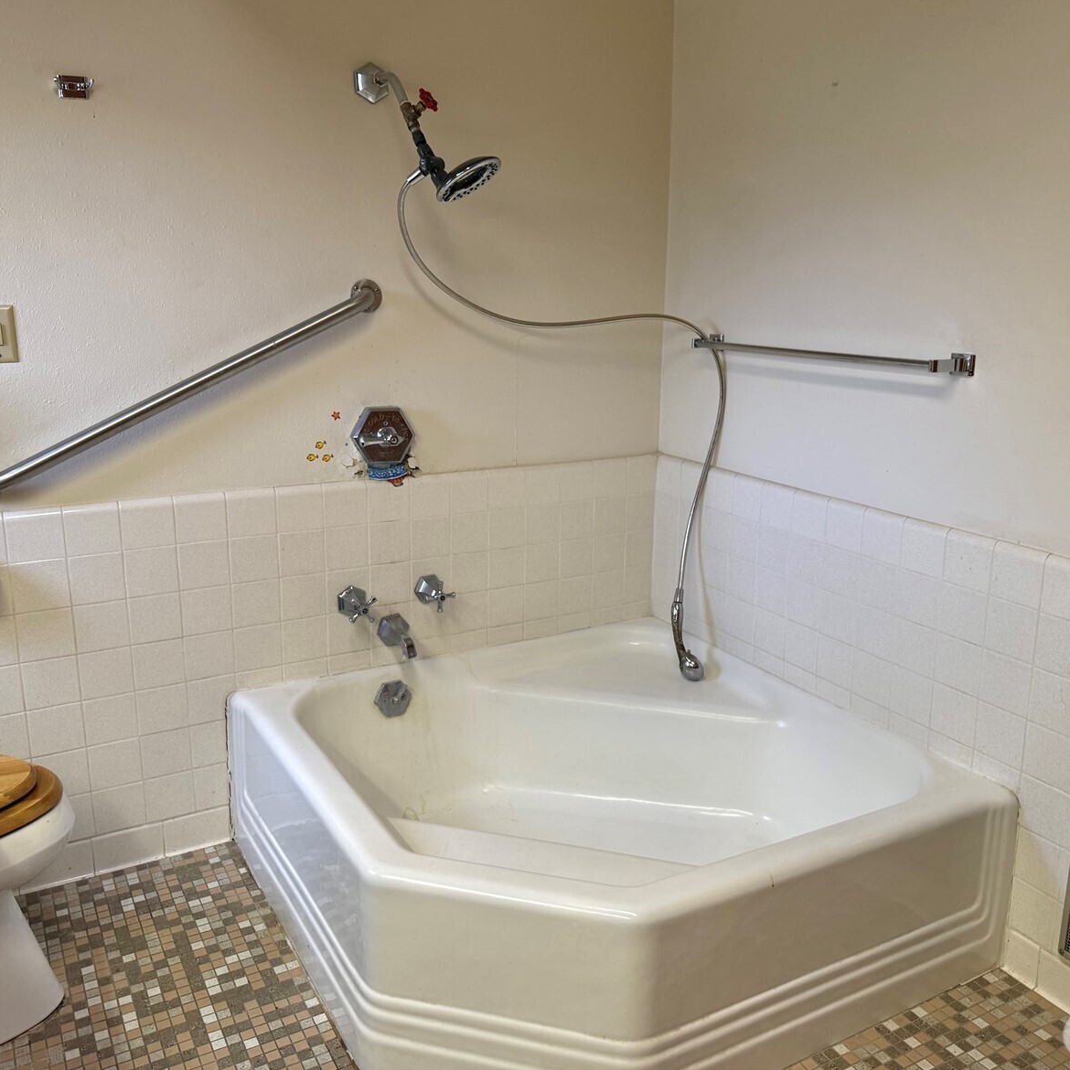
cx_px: 569
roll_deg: -0.5
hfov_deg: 55.6
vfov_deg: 55.6
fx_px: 1014
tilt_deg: -12.9
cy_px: 523
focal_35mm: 29
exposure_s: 1/120
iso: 125
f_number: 1.78
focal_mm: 6.76
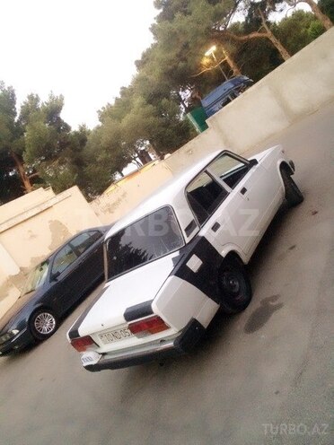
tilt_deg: -9.0
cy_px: 222
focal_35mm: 29
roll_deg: +34.4
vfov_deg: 61.7
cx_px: 167
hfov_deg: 48.2
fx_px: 373
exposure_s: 1/17
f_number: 2.2
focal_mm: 4.15
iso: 400
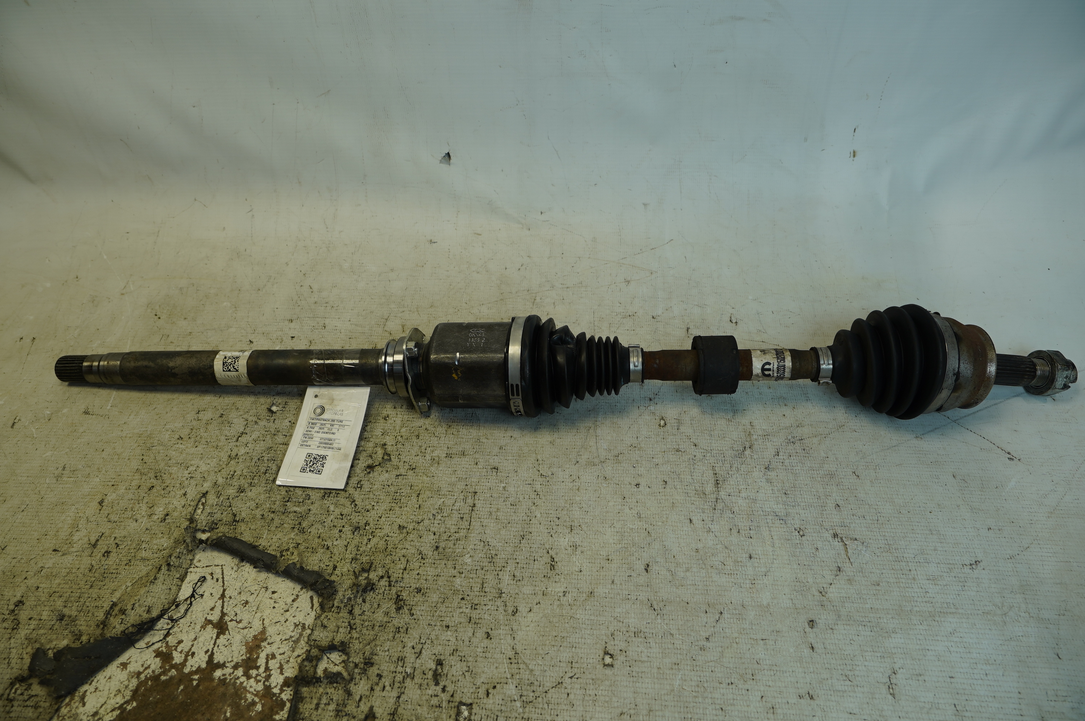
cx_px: 542
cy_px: 360
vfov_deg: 53.0
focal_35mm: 24
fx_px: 723
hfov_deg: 73.8
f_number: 4
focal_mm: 16
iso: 100
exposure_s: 1/80
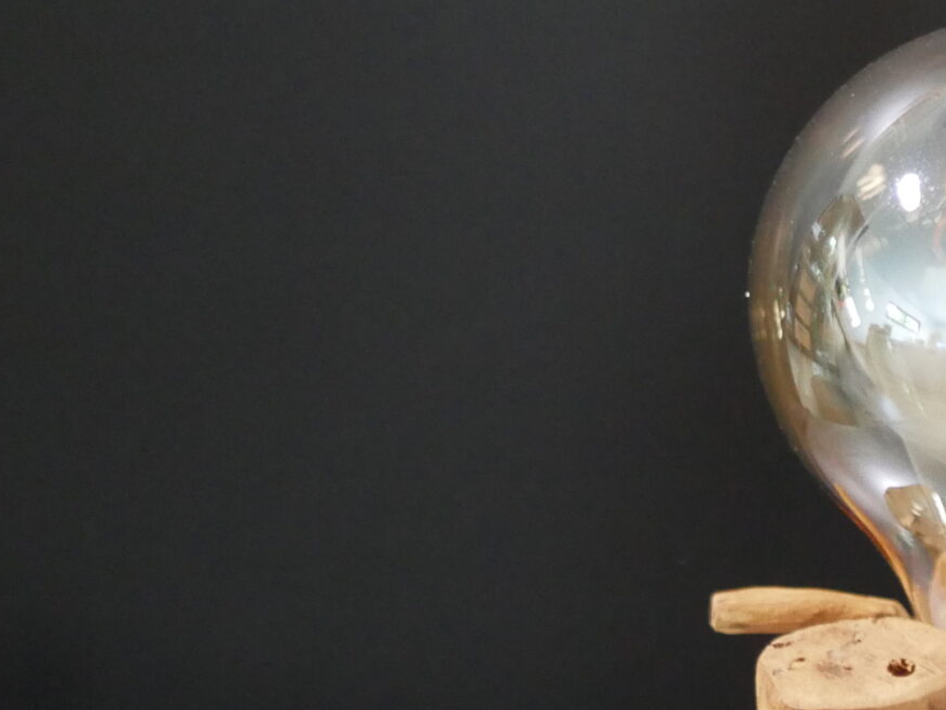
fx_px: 3990
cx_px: 1062
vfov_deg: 10.1
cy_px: 748
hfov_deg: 13.2
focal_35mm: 146
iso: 2000
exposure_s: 1/60
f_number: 1.7
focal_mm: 25
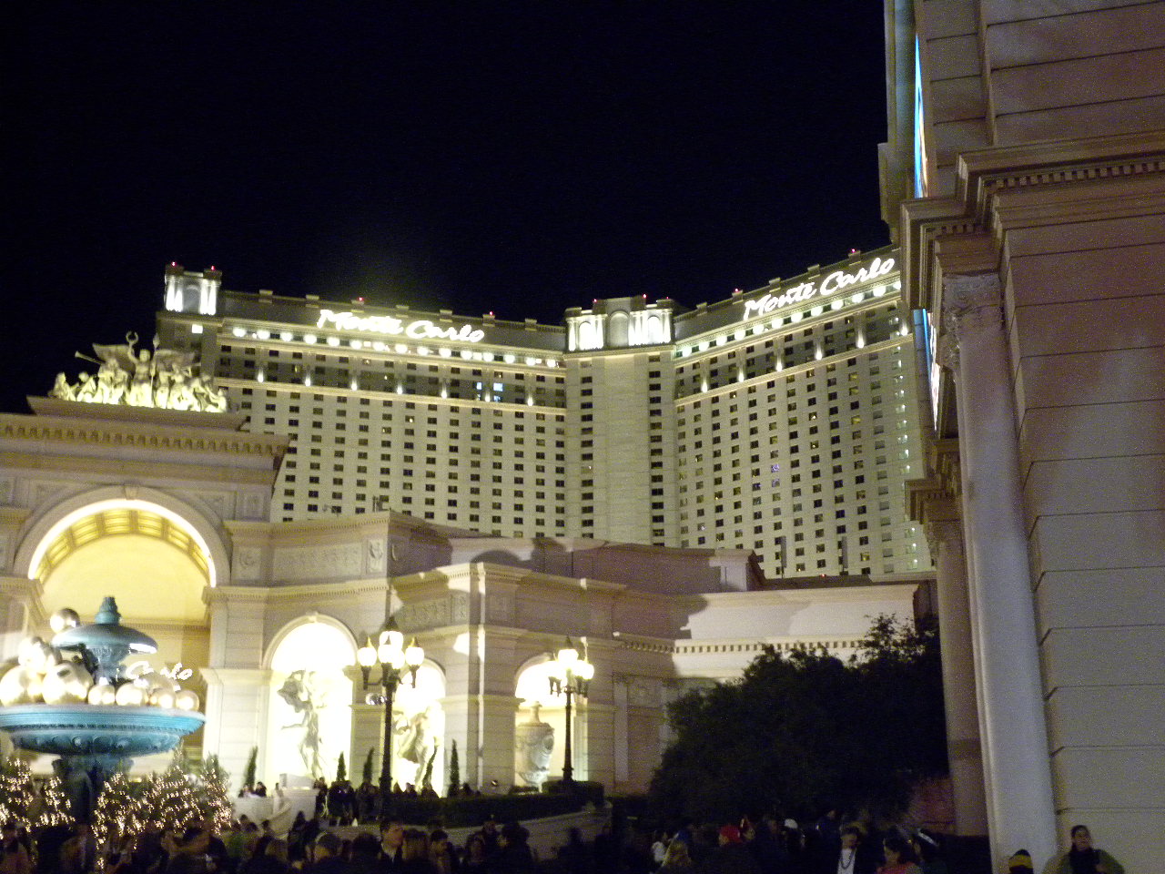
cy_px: 437
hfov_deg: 45.8
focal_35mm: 41
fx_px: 1380
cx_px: 582
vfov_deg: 35.1
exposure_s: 1/9.2
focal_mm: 7.3
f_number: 3.5
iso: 634
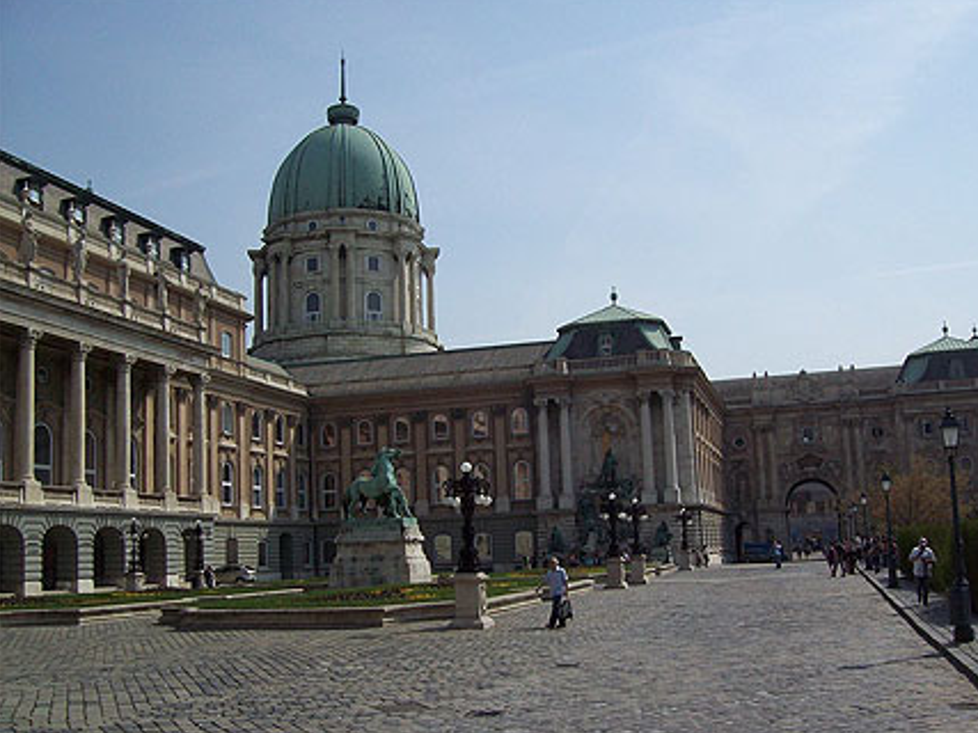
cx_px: 513
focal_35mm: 38
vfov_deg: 37.7
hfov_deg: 49.0
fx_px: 1073
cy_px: 373
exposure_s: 1/1342
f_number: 4.8
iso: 80
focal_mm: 6
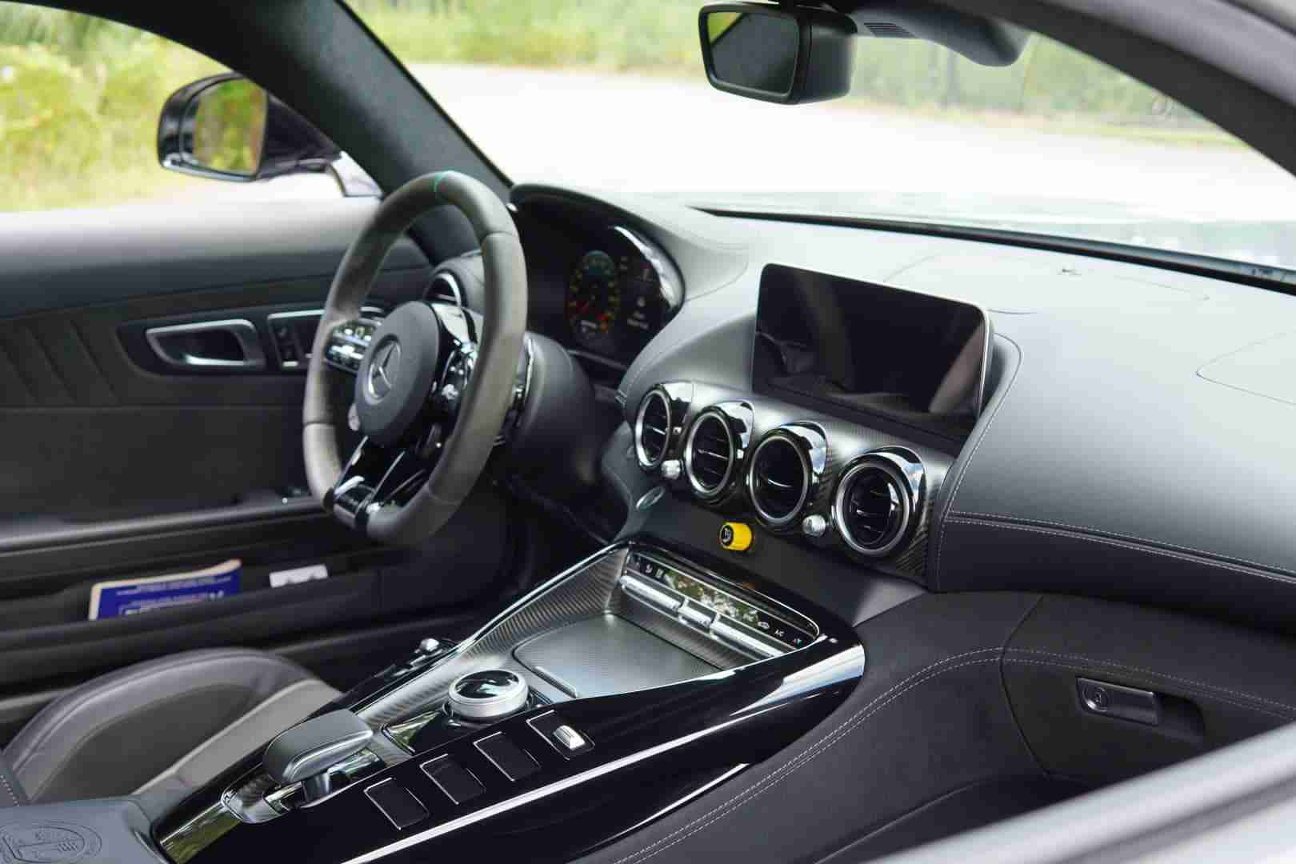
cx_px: 648
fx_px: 1620
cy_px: 432
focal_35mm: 45
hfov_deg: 43.6
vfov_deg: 29.9
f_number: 4
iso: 125
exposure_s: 1/60
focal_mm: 30
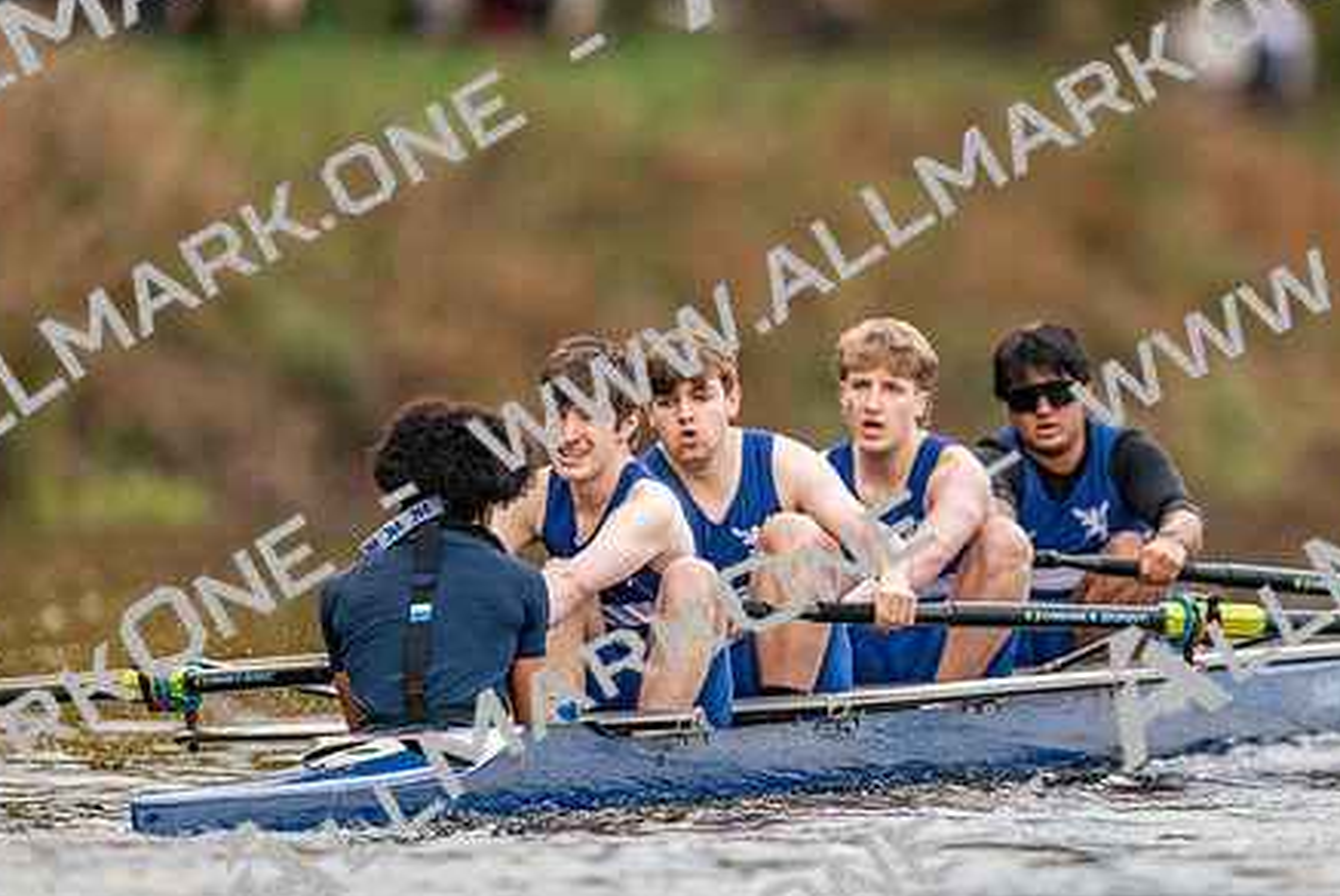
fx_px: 29647
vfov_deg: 1.7
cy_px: 480
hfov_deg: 2.6
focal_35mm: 796
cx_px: 846
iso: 3600
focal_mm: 600
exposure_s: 1/2500
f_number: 4
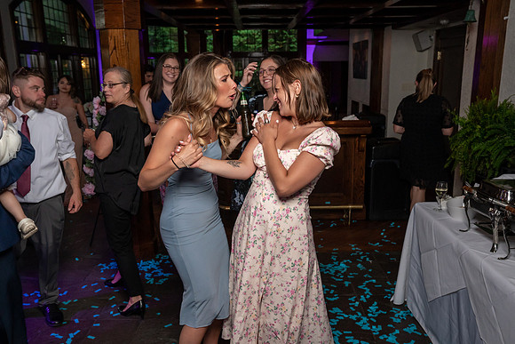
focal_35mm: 32
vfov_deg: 40.8
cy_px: 172
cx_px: 258
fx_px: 462
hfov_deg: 58.2
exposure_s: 1/200
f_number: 5.6
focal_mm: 32
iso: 2000
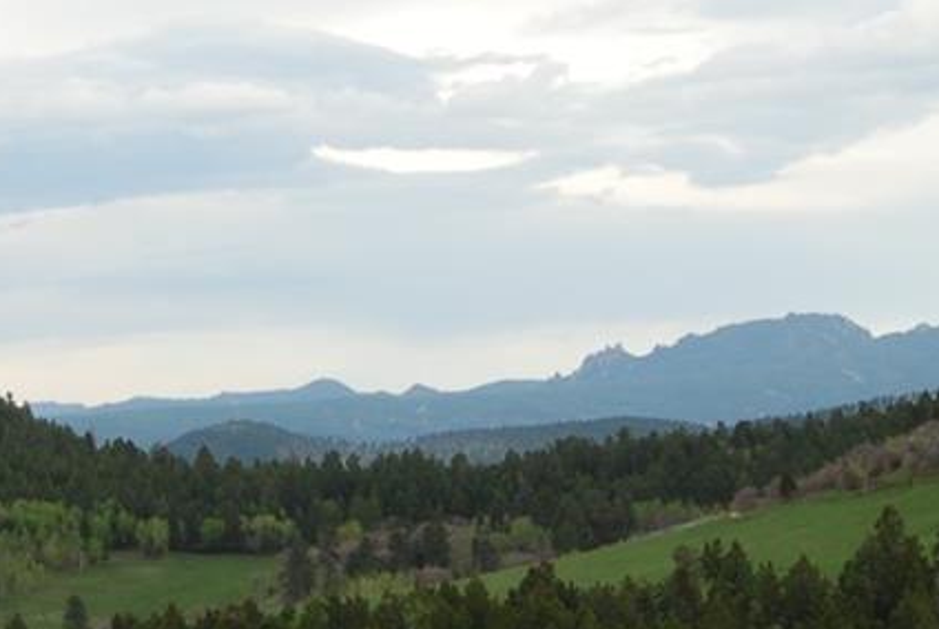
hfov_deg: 11.3
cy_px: 399
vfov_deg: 7.6
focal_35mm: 181
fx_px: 4728
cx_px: 168
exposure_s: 1/100
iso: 200
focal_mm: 32
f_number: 9
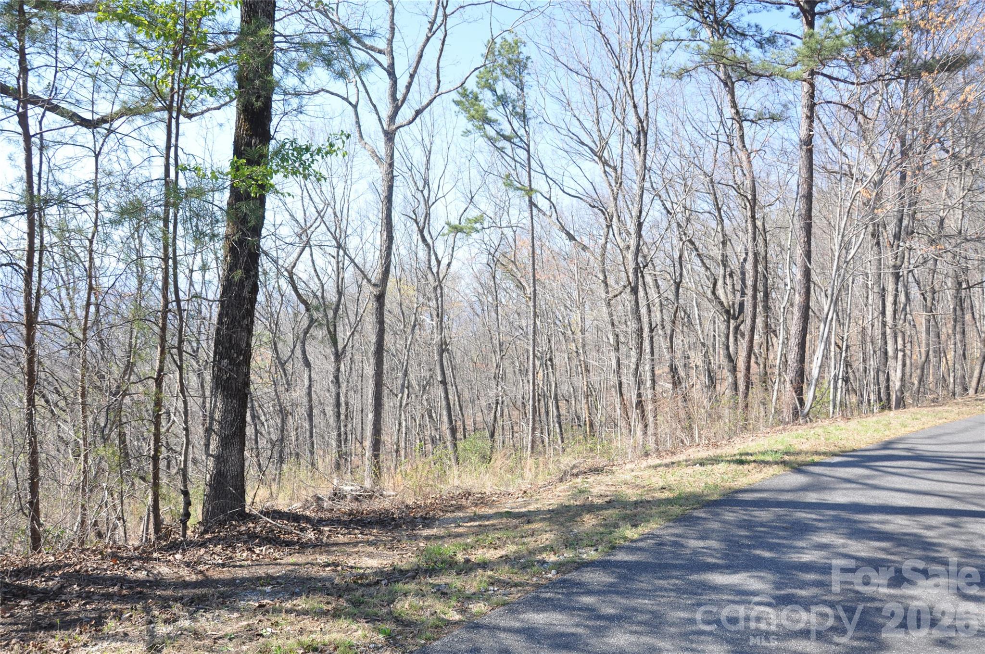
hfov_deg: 67.4
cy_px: 327
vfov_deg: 47.8
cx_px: 492
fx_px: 738
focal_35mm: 27
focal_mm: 18
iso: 200
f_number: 7.1
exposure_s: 1/200
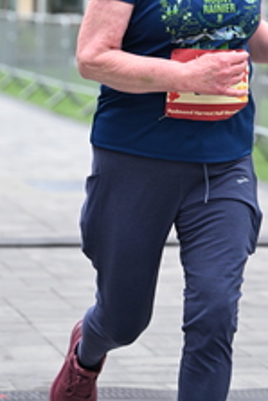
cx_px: 201
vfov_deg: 11.2
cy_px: -56
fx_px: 2007
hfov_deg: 7.6
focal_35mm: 180
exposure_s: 1/1250
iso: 640
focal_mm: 73
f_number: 2.8
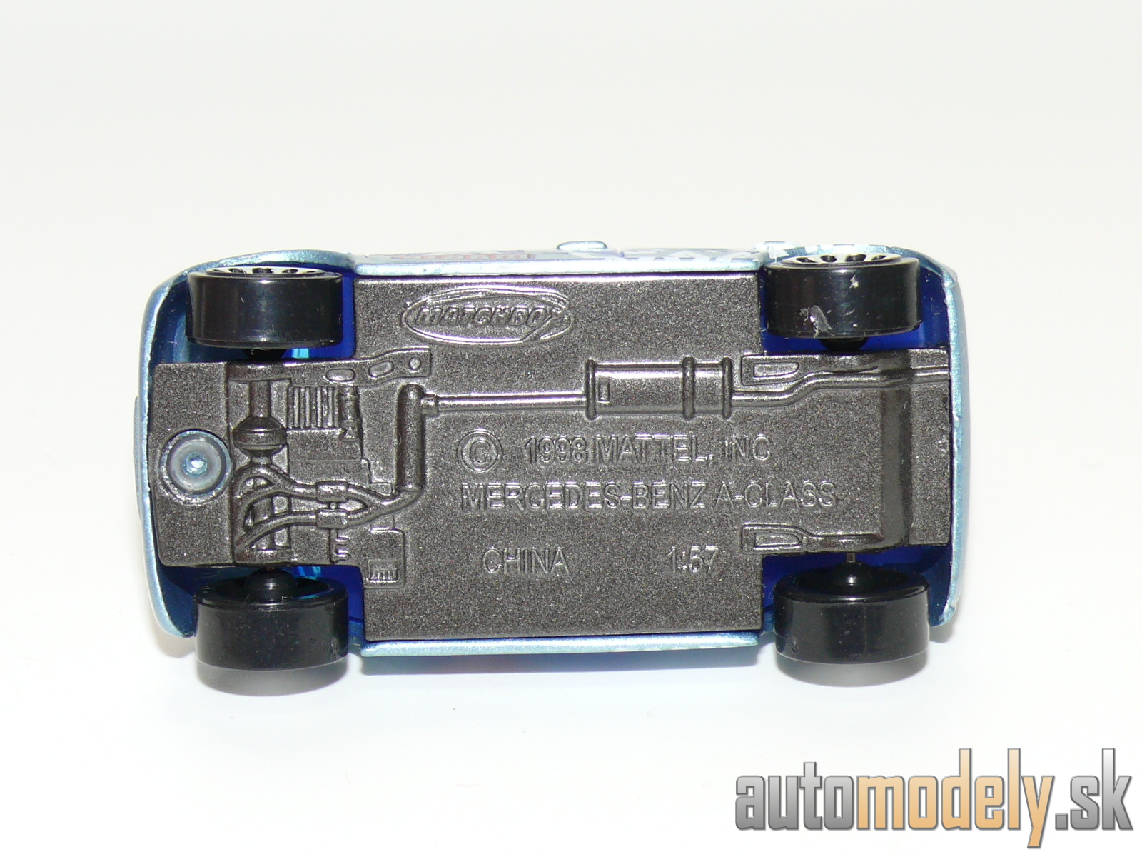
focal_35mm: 110
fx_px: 3629
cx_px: 571
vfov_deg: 13.5
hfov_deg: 17.9
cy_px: 428
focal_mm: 13.9
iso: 100
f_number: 4
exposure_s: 1/30
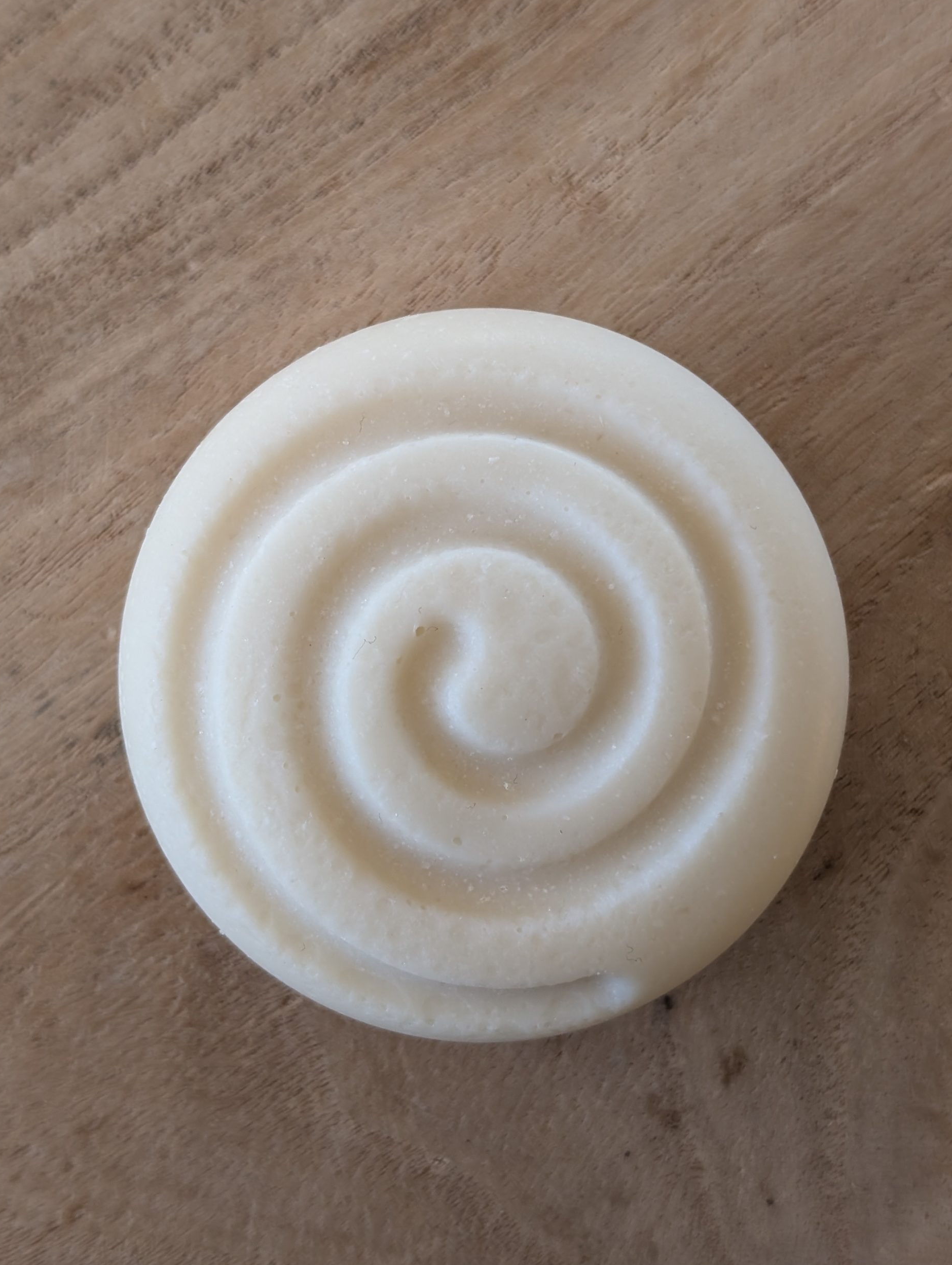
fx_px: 1866
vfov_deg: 37.4
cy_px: 637
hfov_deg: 28.6
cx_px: 457
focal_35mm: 51
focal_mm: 6.9
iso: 40
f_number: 1.68
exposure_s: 1/115
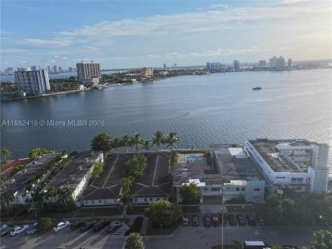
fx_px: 230
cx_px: 166
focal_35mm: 24
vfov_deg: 56.7
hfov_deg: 71.7
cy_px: 124
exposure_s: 1/160
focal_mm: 12.29
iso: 100
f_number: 8
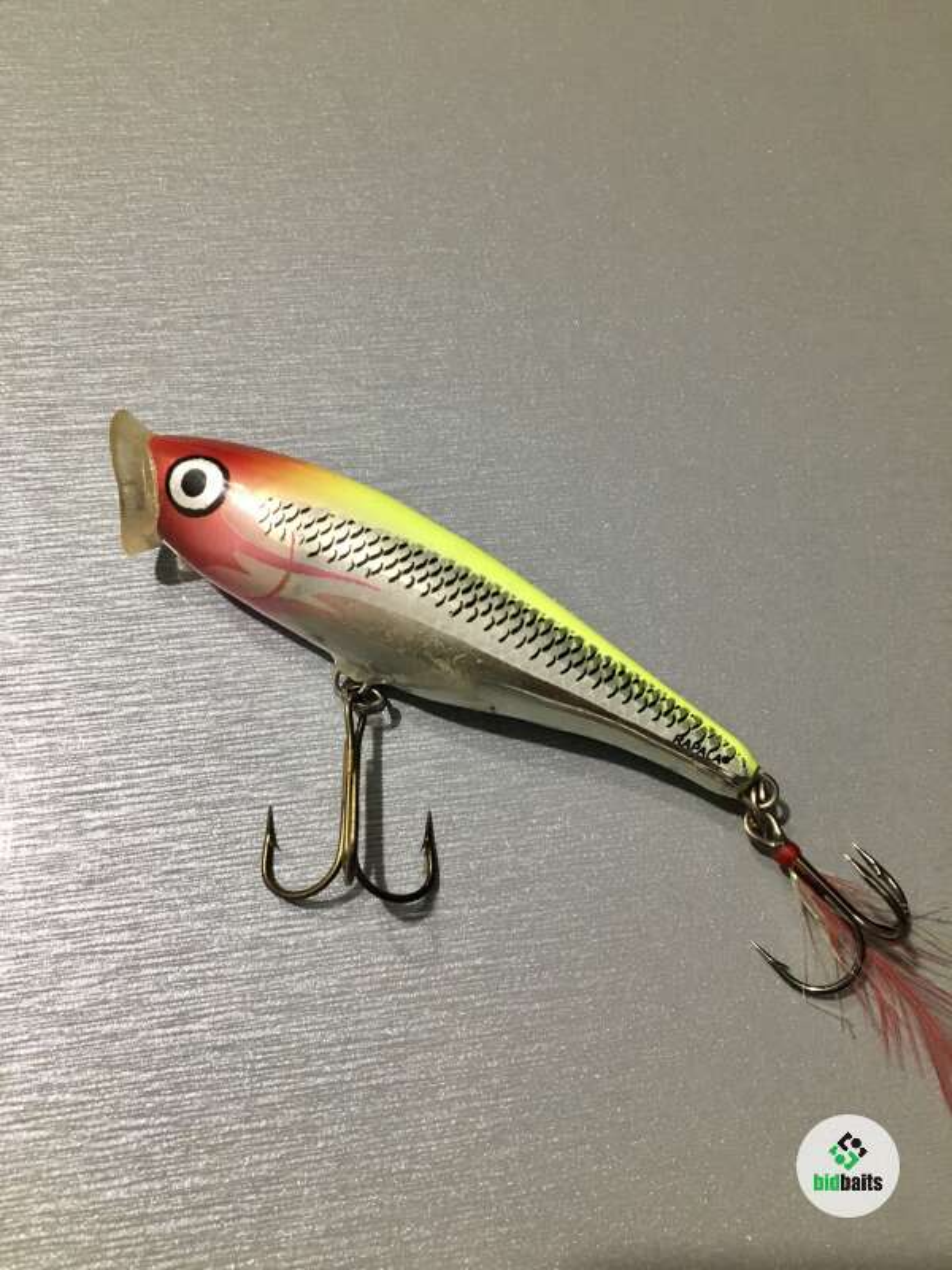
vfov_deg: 61.7
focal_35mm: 29
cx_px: 476
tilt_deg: -68.1
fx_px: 1063
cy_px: 635
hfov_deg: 48.2
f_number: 2.2
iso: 200
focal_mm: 4.15
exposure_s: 1/33
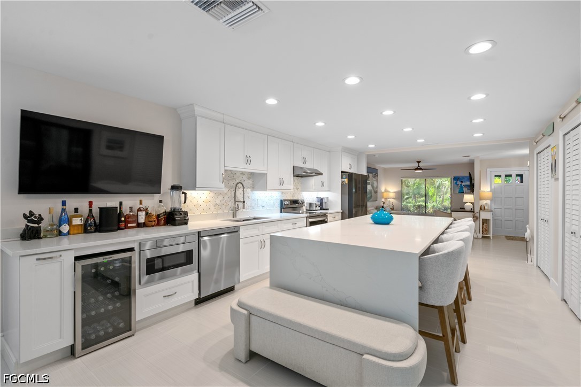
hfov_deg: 96.7
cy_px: 194
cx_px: 290
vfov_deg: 73.7
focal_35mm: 16
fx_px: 258
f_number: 8
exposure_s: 1/30
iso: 400
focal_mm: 16
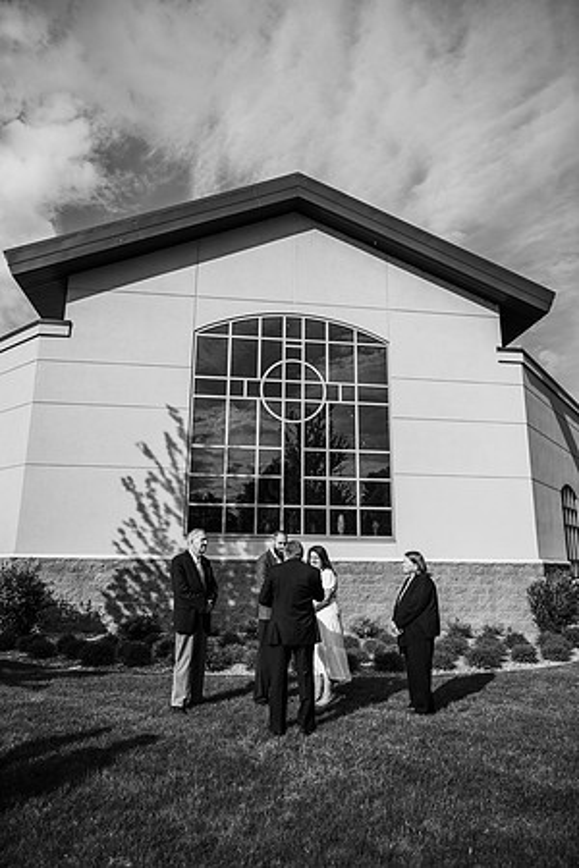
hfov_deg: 53.1
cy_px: 434
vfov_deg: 73.7
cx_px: 290
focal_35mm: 24
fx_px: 579
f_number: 2.8
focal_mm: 24
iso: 125
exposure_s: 1/4000
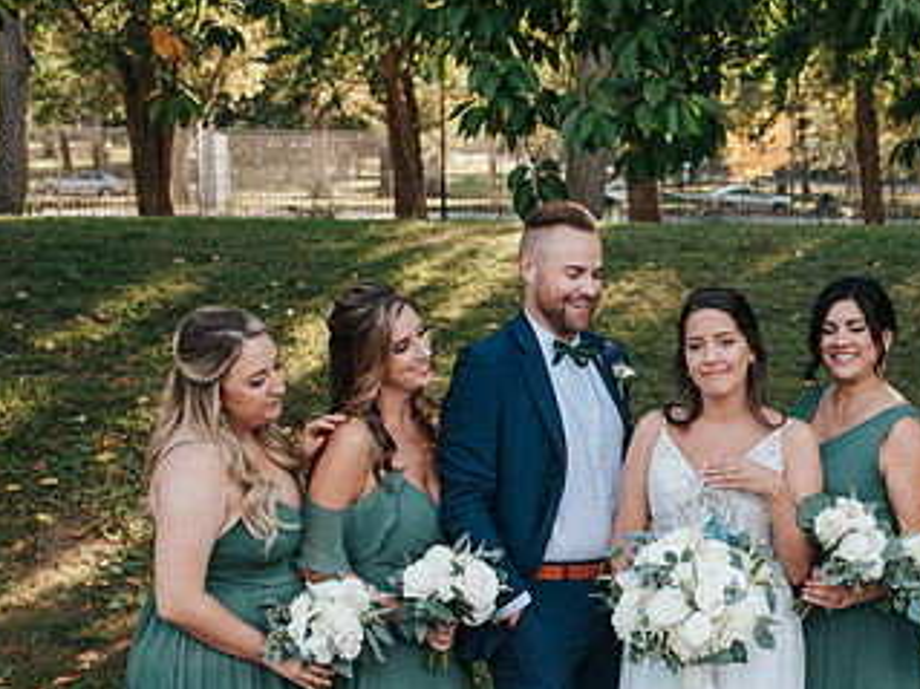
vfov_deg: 22.4
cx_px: 784
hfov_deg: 28.9
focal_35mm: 65
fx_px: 1727
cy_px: 486
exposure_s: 1/1000
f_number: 4
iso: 900
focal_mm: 35
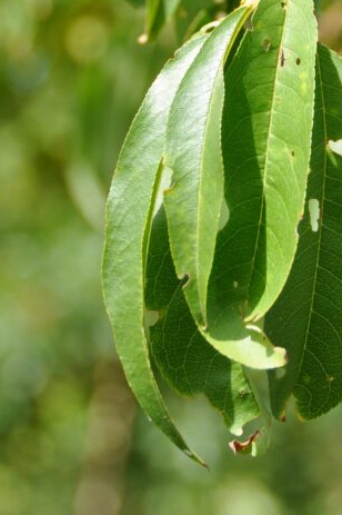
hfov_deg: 6.9
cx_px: 316
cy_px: 7
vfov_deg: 10.3
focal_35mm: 199
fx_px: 2840
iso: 220
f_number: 5.6
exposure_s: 1/500
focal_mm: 60
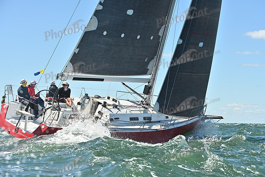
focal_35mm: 92
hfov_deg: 22.1
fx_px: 677
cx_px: 132
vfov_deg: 14.9
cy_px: 88
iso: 320
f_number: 6.3
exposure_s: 1/1600
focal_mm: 92
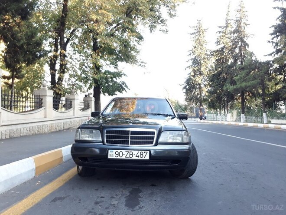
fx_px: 223
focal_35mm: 27
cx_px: 143
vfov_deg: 51.4
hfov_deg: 65.3
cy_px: 108
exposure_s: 1/50
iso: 50
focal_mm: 3.6
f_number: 1.9
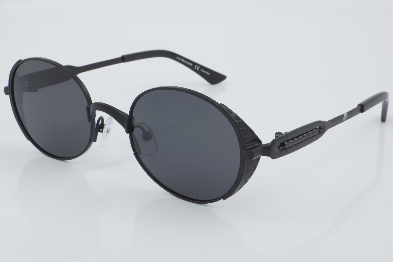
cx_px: 196
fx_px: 819
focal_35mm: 75
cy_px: 131
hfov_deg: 27.0
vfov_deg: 18.2
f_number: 32
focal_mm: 50
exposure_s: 1/4
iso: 100
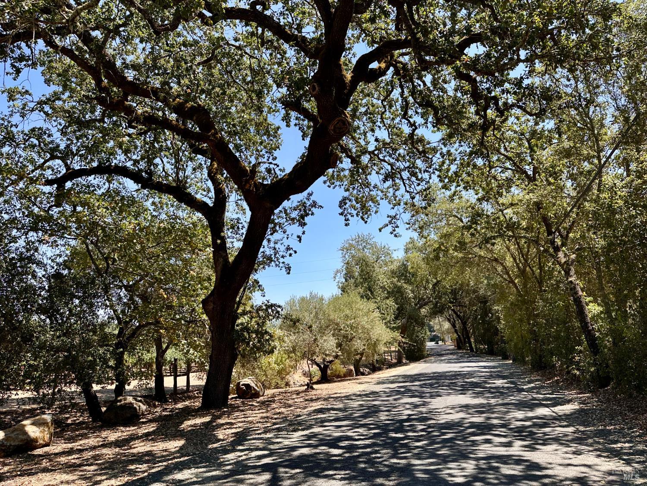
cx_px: 324
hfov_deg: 71.6
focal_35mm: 24
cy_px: 243
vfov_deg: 56.8
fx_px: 449
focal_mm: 6.86
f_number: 1.78
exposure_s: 1/1613
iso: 80
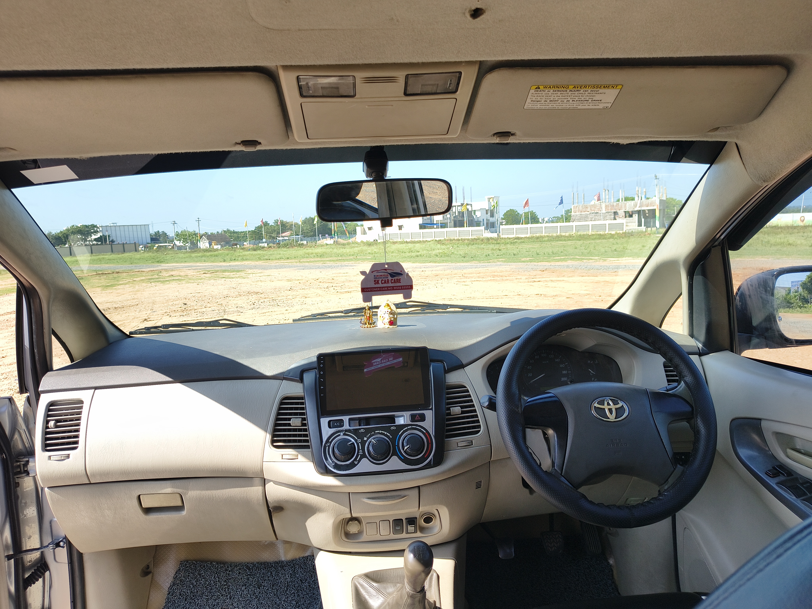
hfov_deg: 71.6
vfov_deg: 56.8
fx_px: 563
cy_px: 304
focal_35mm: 24
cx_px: 406
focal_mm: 5.56
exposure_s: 1/574
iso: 100
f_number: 1.8
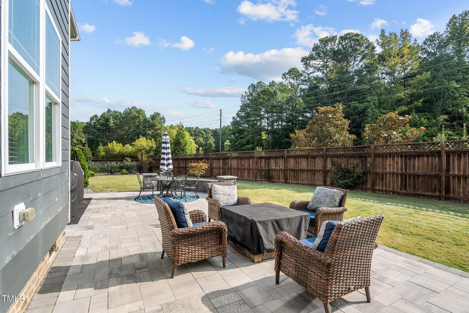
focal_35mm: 16
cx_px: 234
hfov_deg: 96.7
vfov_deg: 73.7
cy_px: 156
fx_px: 208
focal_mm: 16
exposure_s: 1/90
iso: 100
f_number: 4.5
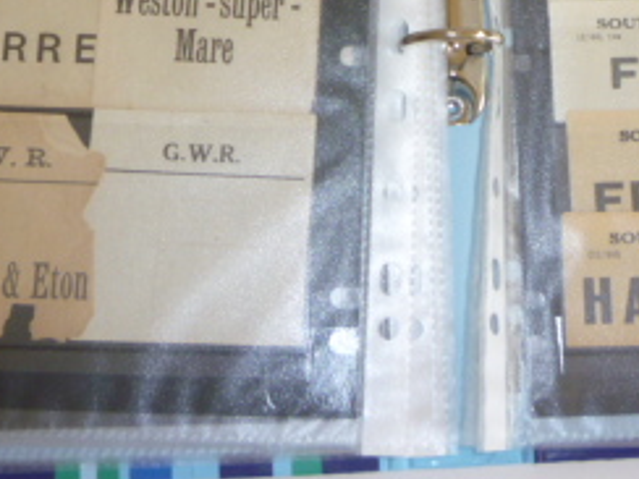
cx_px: 422
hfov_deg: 25.5
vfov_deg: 18.7
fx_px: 1403
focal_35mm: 76
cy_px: -39
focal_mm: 5.2
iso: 100
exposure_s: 1/30
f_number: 3.3
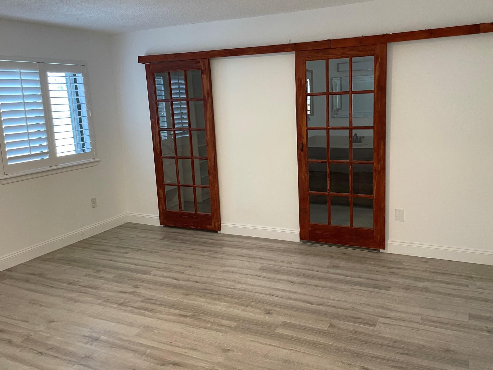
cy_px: 166
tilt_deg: -9.9
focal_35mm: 29
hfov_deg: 61.6
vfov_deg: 48.2
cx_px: 266
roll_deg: +2.3
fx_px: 413
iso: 160
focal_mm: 4.2
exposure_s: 1/60
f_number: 1.6
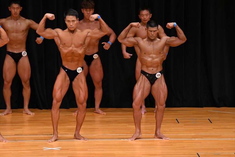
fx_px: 1664
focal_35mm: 255
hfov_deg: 8.1
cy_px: 78
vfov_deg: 5.4
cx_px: 118
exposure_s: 1/400
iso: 3200
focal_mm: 170
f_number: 5.6
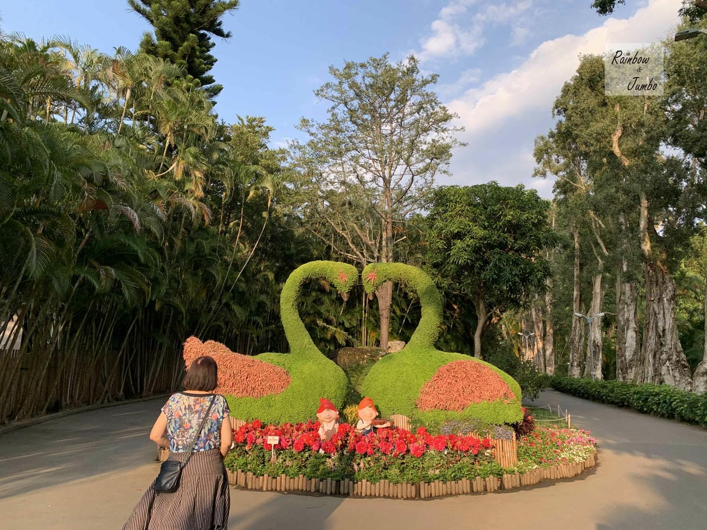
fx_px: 531
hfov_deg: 67.3
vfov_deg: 53.1
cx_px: 354
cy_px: 265
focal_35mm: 26
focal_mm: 4.25
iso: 25
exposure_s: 1/399
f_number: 1.8
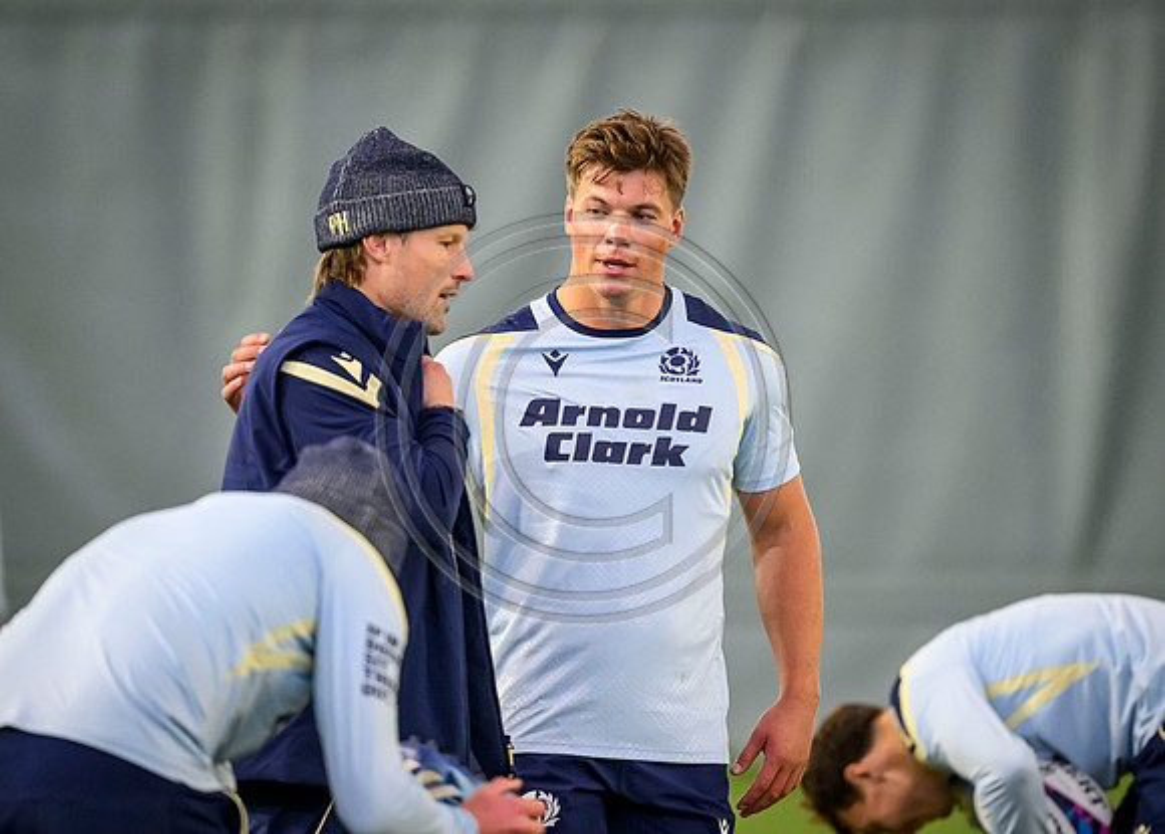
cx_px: 545
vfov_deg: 3.2
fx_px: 14848
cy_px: 407
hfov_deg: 4.5
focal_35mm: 448
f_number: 3.2
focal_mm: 400
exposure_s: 1/1600
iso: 8000
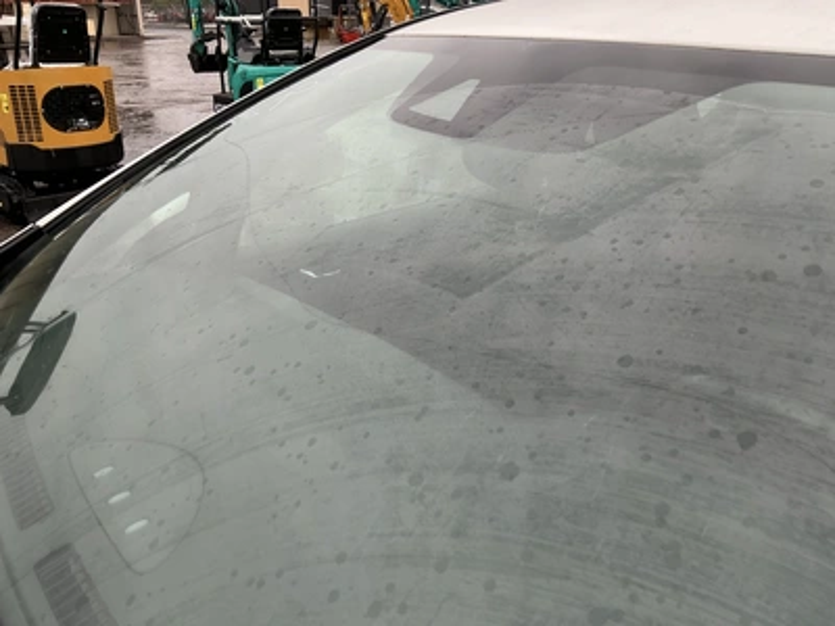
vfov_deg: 49.7
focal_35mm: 28
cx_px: 418
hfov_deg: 63.4
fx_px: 675
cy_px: 313
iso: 16
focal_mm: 3
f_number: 1.8
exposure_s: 1/127
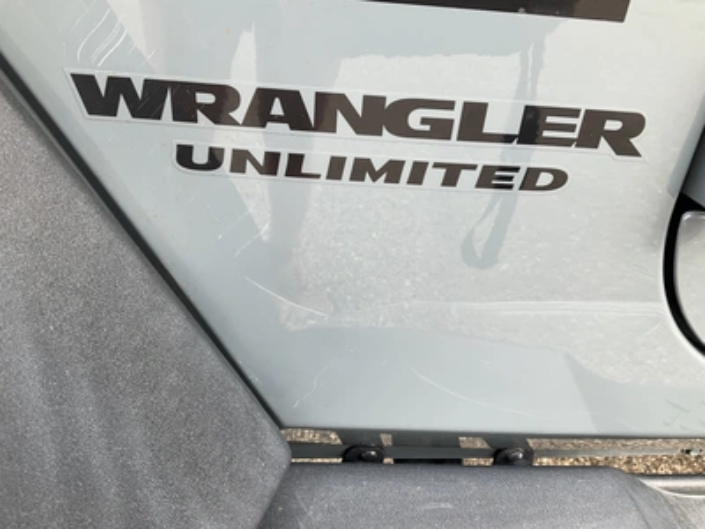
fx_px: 591
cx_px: 352
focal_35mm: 29
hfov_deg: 61.7
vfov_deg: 48.2
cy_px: 264
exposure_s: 1/122
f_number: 1.8
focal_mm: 3
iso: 20
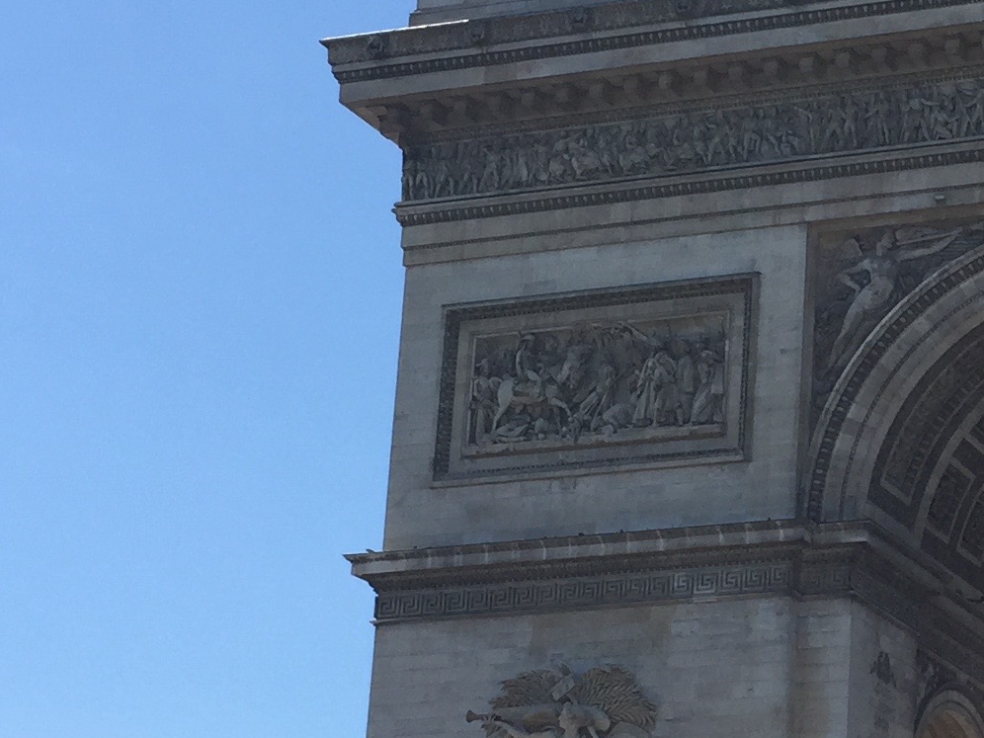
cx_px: 1148
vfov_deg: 15.5
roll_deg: -1.7
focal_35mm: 95
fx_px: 2700
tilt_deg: +15.3
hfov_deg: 19.6
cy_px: 583
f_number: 2.2
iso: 32
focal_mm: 4.15
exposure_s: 1/1980
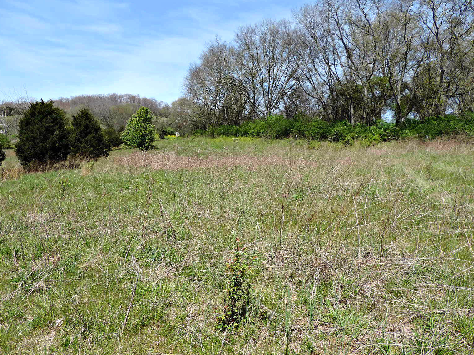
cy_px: 182
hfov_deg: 69.4
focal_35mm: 25
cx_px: 233
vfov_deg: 54.9
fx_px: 342
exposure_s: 1/1000
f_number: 3
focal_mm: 4.3
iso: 80
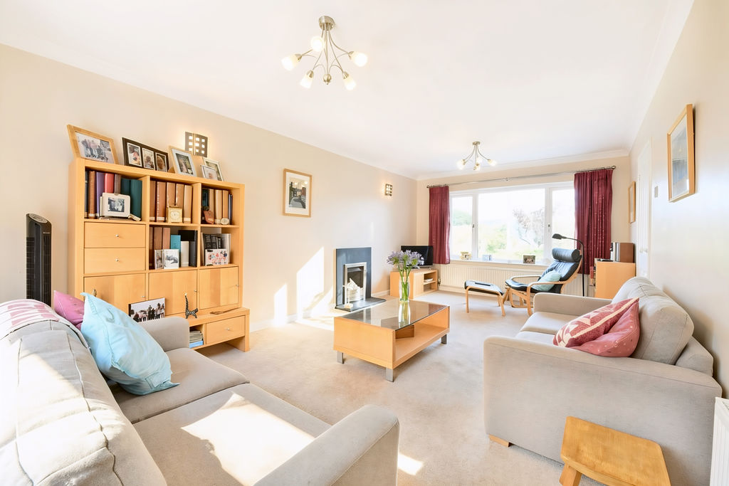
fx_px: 284
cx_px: 364
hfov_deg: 104.2
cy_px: 243
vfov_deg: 81.2
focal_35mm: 14
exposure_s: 1/15
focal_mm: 14
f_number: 16
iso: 250
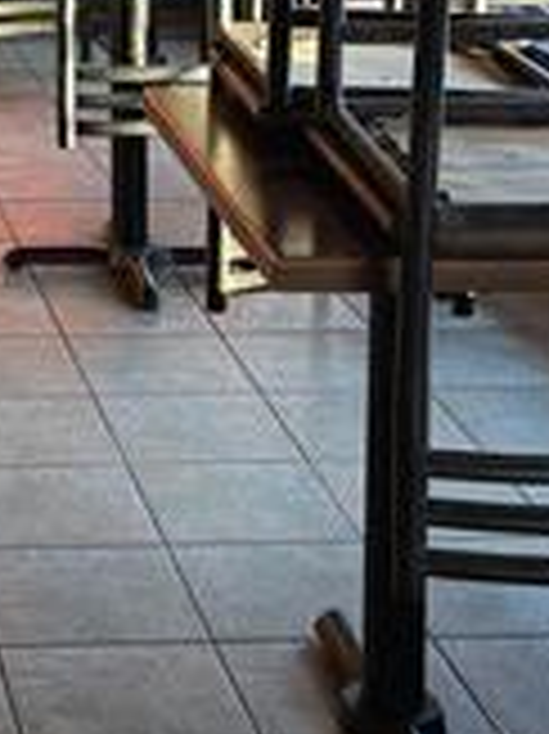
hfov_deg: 13.8
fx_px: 2160
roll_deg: +0.2
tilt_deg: -6.5
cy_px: -176
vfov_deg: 18.2
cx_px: -216
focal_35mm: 102
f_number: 1.6
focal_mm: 5.96
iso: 80
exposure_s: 1/120
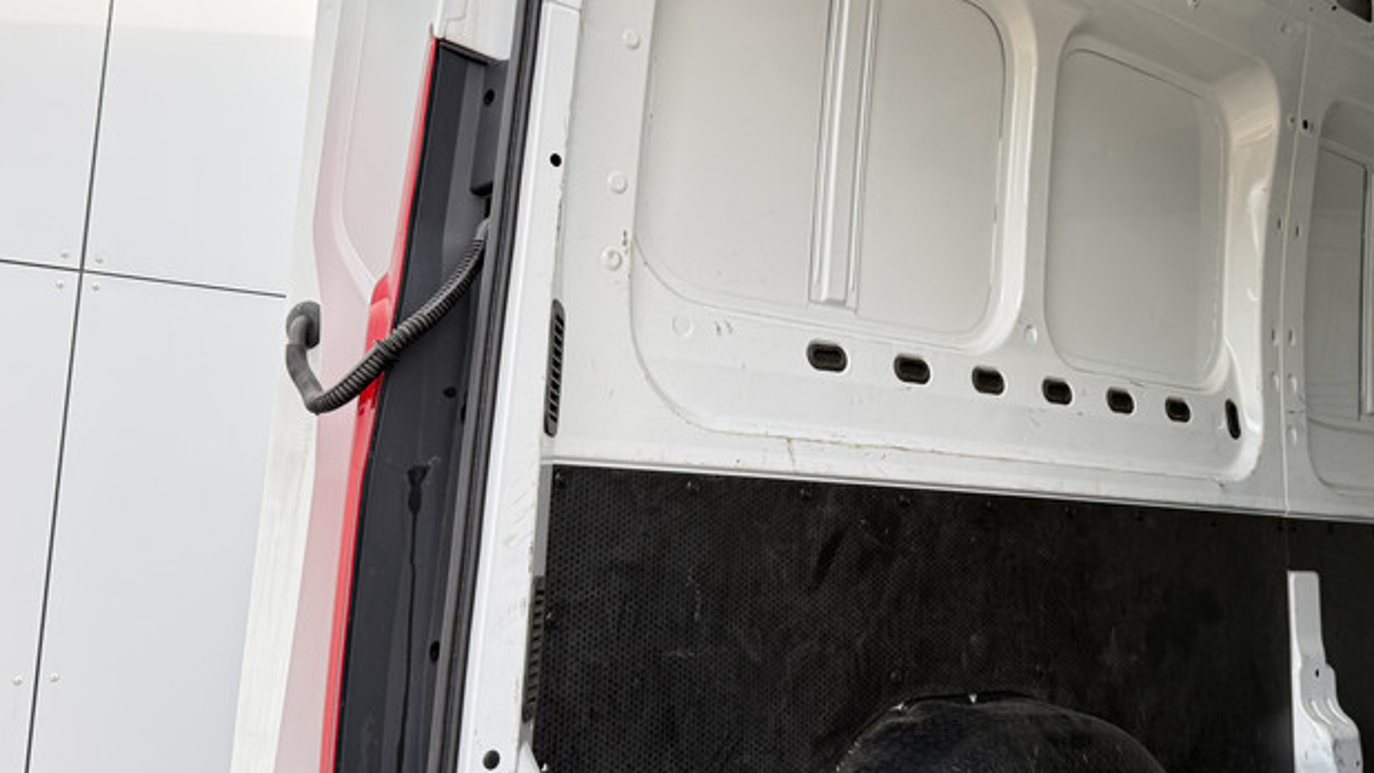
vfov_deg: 31.0
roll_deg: -0.6
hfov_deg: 52.4
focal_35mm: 38
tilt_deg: +9.7
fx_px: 1384
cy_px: 283
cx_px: 832
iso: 100
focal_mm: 6.76
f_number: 1.78
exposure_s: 1/532
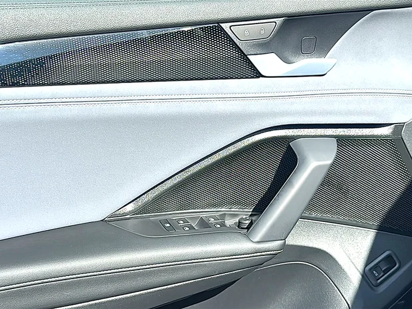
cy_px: 154
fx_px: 547
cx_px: 206
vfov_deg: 31.5
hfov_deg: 41.2
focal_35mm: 46
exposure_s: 1/1757
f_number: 1.78
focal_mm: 6.86
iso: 80
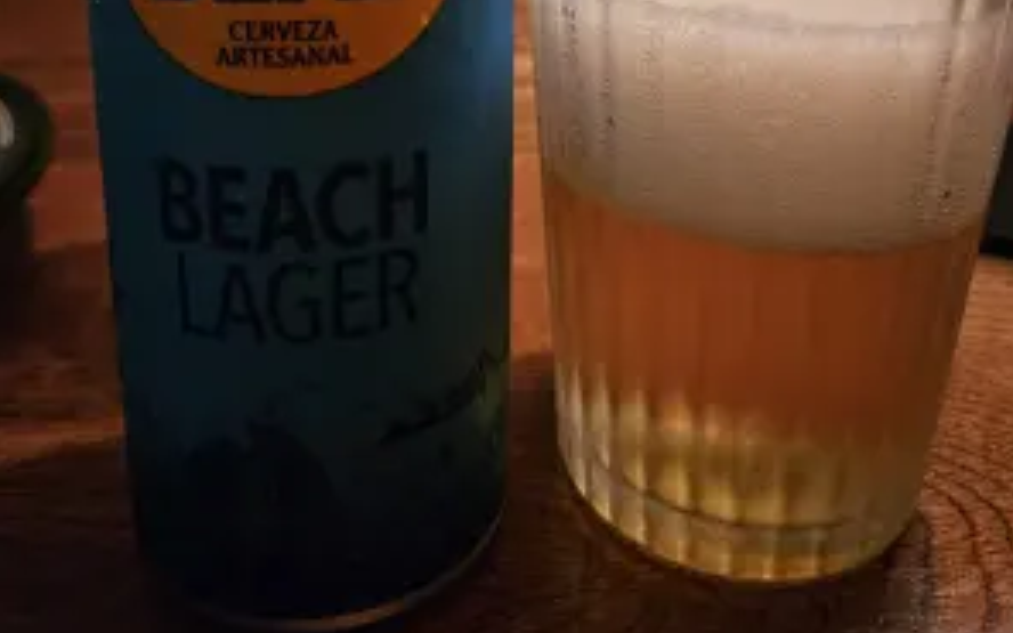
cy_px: -7
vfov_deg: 34.7
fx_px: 911
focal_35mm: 33
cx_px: 506
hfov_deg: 58.1
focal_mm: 5.4
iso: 1000
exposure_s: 1/24
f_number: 1.8
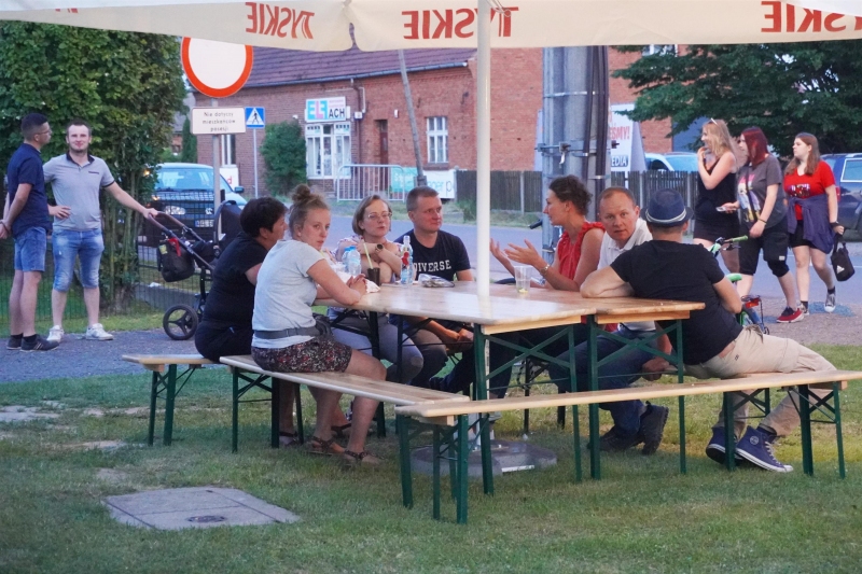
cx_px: 431
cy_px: 287
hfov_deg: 27.0
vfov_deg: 18.2
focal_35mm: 75
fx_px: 1795
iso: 6400
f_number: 5.6
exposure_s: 1/50
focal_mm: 50
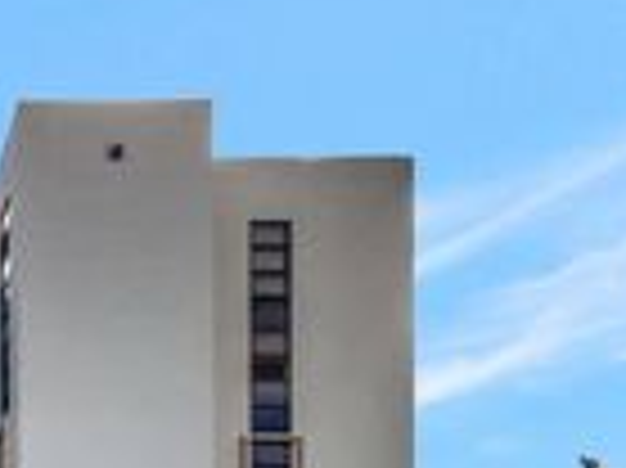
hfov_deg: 27.3
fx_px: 940
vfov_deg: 27.3
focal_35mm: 52
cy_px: 389
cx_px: -284
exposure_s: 1/400
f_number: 8
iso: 1000
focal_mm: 10
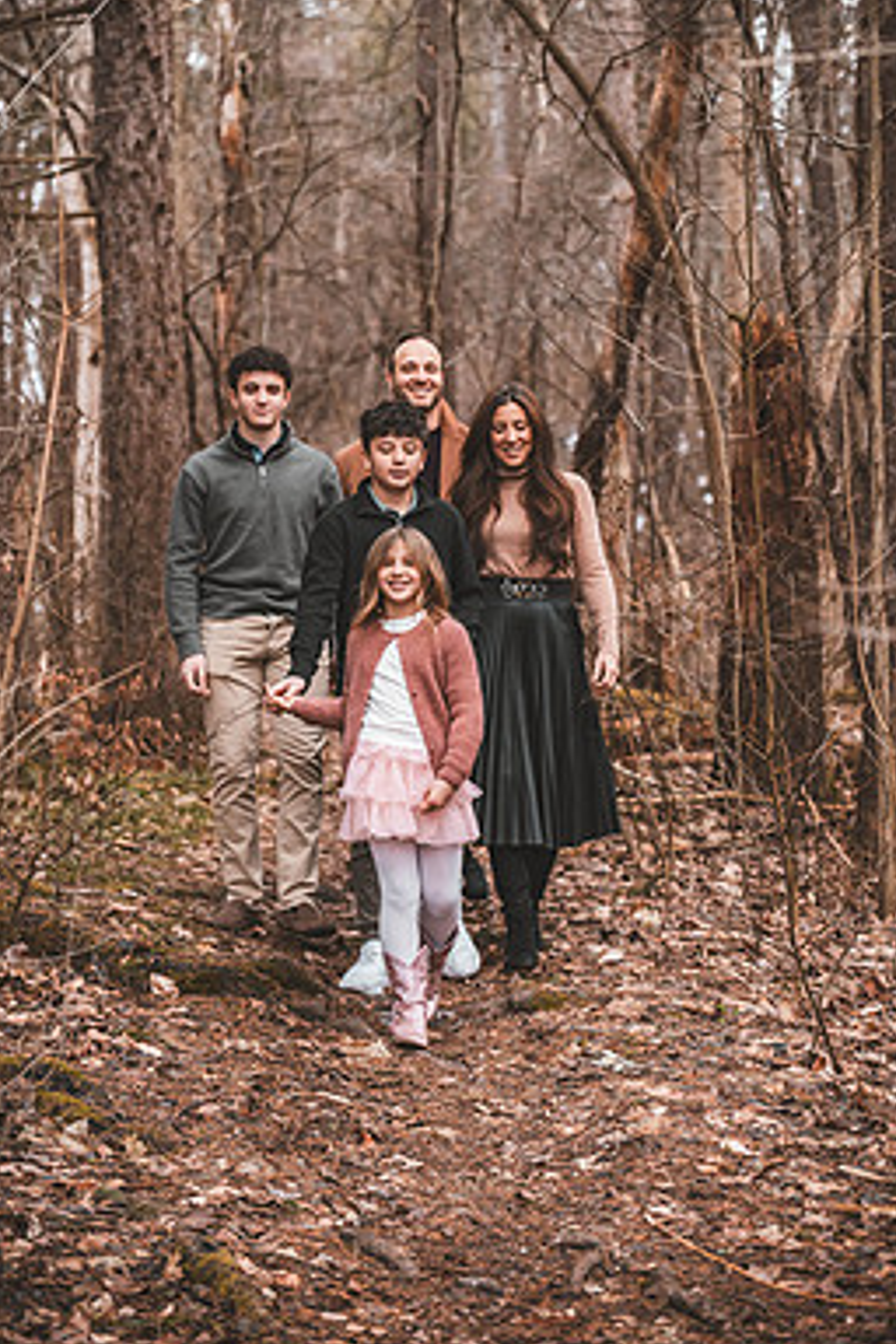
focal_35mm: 82
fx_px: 3061
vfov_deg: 24.7
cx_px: 424
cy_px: 581
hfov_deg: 16.7
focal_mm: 70
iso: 1000
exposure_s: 1/250
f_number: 2.8
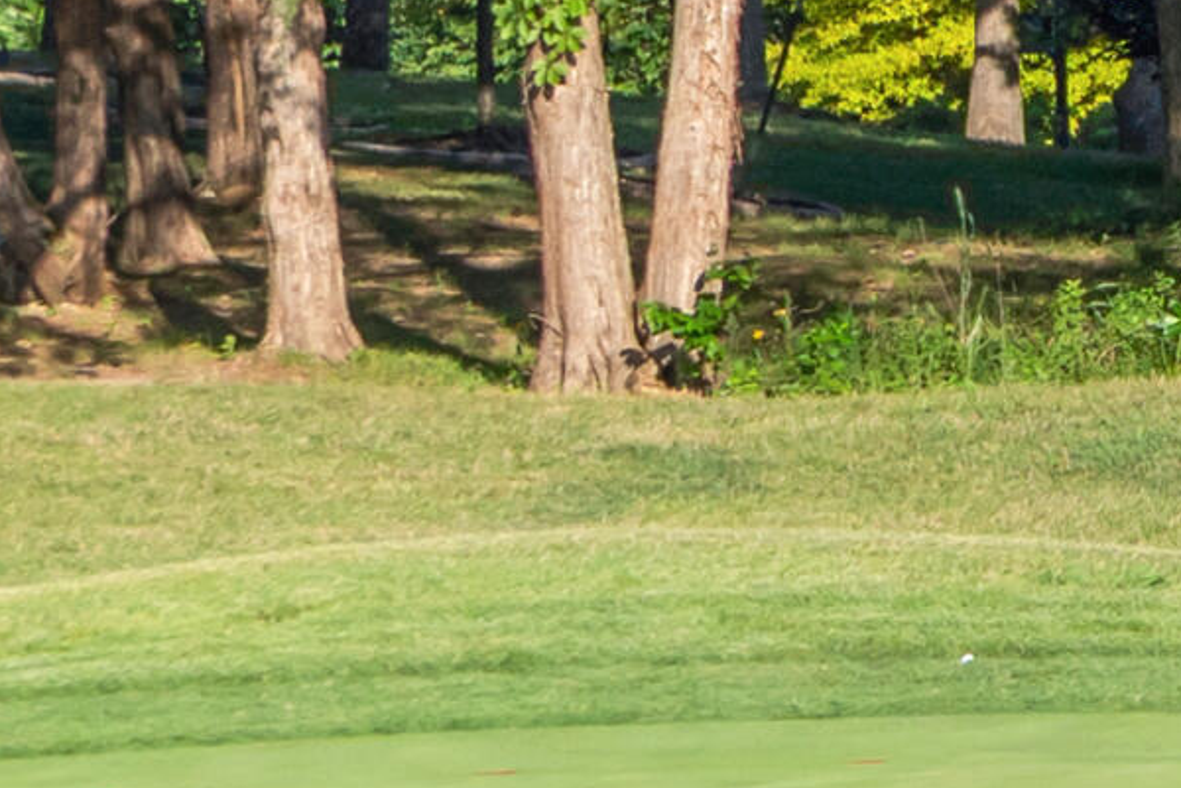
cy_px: 292
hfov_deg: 2.8
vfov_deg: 1.9
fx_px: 23618
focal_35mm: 720
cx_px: 2634
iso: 320
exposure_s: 1/640
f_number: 7.1
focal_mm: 96
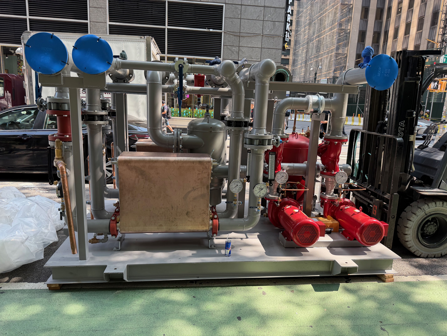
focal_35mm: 24
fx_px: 310
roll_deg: -3.1
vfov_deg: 56.8
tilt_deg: -11.7
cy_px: 168
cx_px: 224
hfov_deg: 71.6
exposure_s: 1/376
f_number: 1.78
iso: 100
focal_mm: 6.76
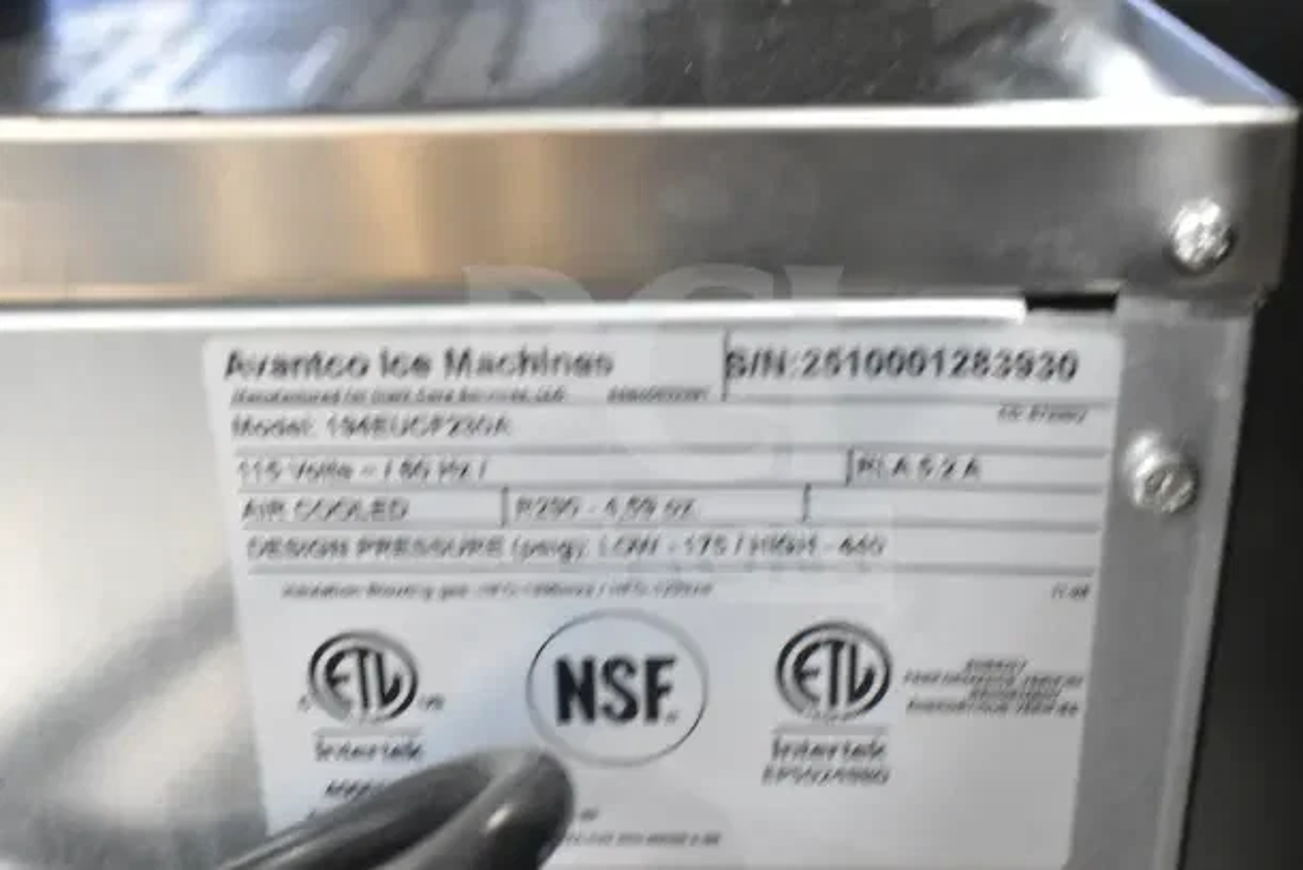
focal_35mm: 46
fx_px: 1683
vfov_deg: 29.0
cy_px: 435
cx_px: 652
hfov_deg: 42.3
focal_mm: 31
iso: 6400
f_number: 5.6
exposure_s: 1/125
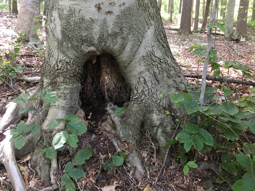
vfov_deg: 48.2
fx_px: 214
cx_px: 128
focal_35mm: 29
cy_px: 96
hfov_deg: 61.7
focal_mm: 4.15
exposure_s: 1/15
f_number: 2.2
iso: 100
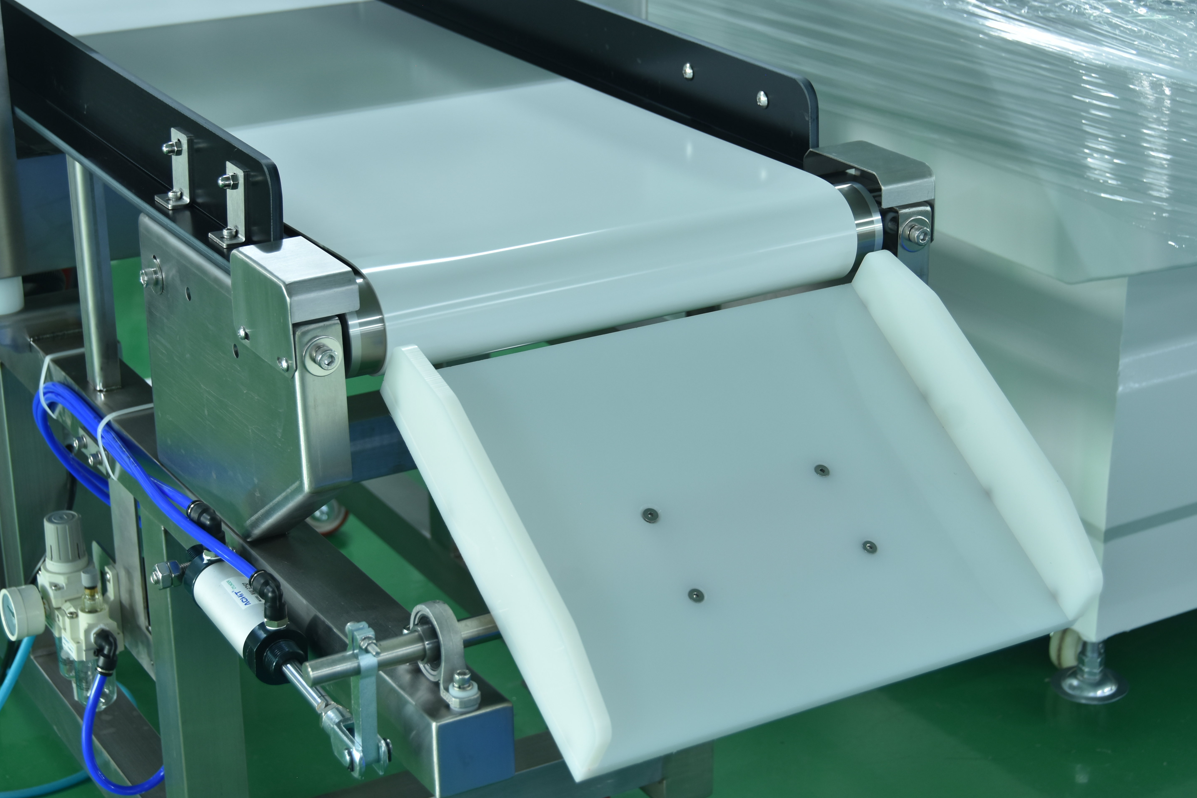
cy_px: 412
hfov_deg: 29.2
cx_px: 622
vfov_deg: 19.7
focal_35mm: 69
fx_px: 2294
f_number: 5.6
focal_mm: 44
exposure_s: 1/10
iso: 200
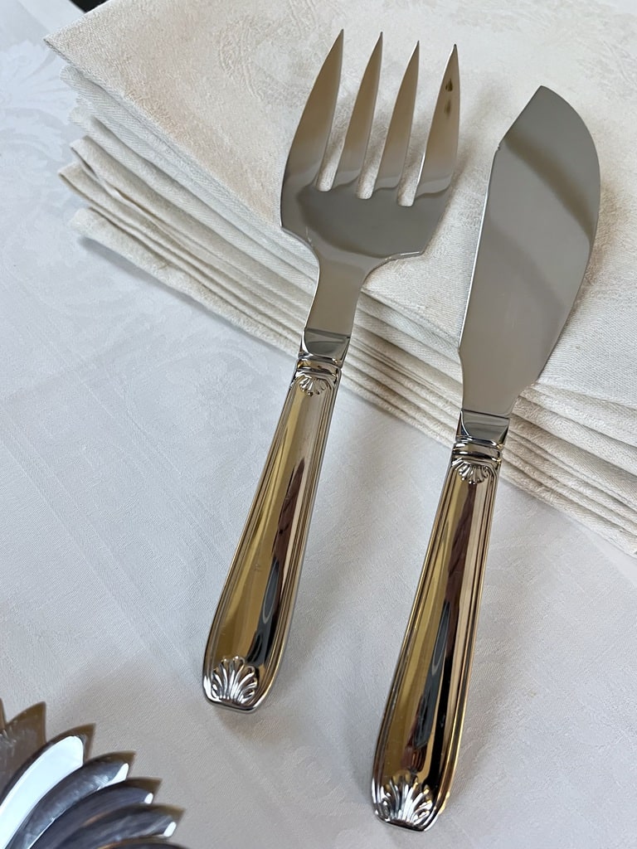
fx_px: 638
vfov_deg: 67.3
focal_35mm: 26
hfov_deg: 53.1
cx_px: 318
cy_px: 424
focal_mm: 5.7
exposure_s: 1/50
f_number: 1.5
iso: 250
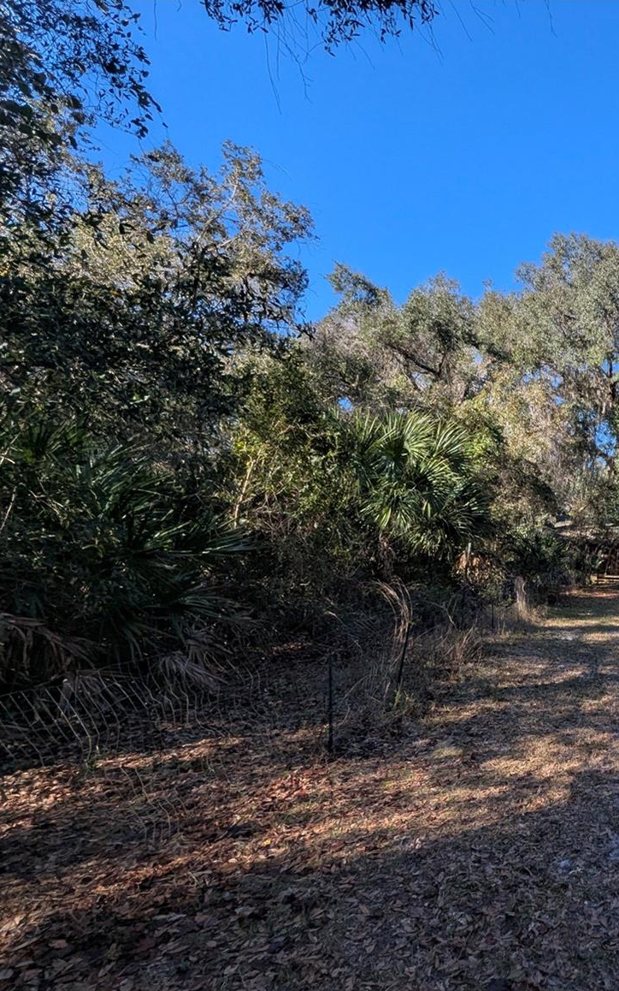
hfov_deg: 47.8
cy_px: 512
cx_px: 657
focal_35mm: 19
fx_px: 513
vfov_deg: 88.0
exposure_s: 1/594
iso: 48
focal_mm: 1.95
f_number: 2.2
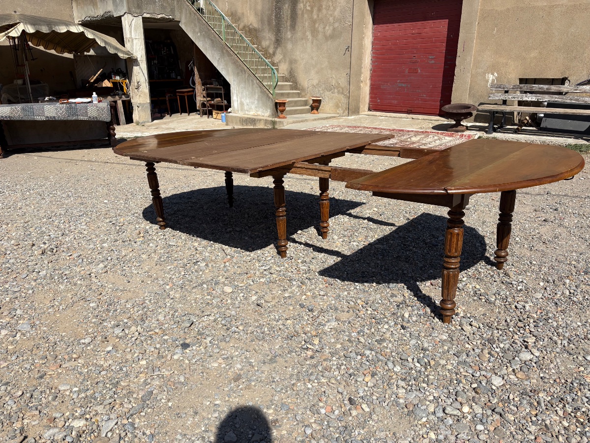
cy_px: 222
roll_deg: -0.2
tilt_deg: -18.5
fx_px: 443
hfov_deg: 67.3
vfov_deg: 53.1
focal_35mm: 26
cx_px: 295
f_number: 1.6
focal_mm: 5.96
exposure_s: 1/5348
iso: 50
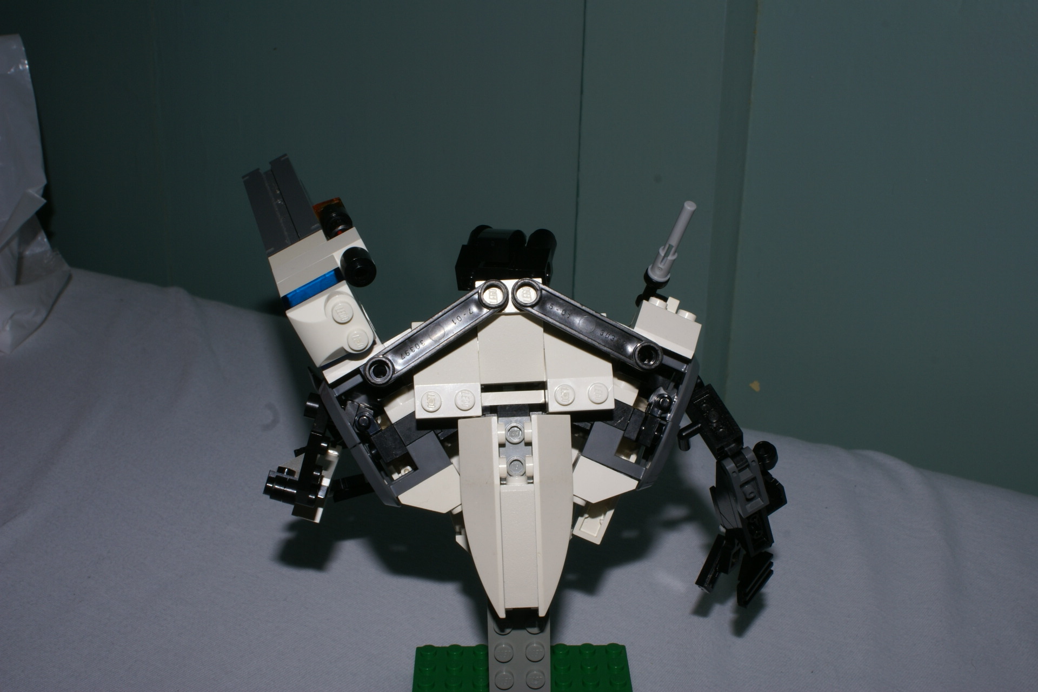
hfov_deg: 43.6
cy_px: 346
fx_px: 1297
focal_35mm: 45
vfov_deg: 29.9
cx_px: 519
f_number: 22
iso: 100
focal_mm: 30
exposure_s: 1/60
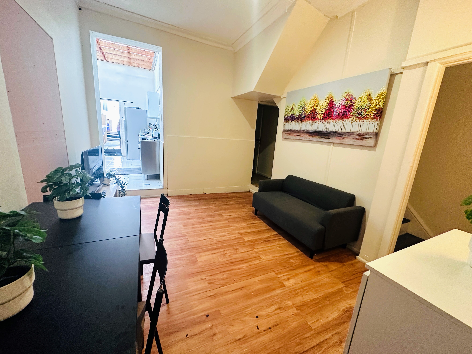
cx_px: 236
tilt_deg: -12.6
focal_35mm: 14
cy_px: 177
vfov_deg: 85.7
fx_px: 191
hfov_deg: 102.1
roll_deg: -4.1
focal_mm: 2.22
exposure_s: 1/50
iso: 400
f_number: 2.2
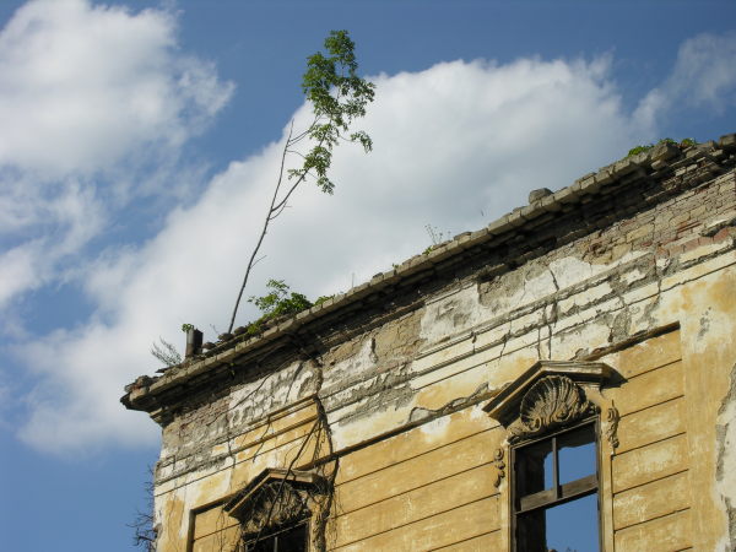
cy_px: 276
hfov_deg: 23.0
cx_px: 368
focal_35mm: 85
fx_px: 1807
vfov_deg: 17.4
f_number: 7.7
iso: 50
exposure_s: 1/195
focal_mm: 21.6
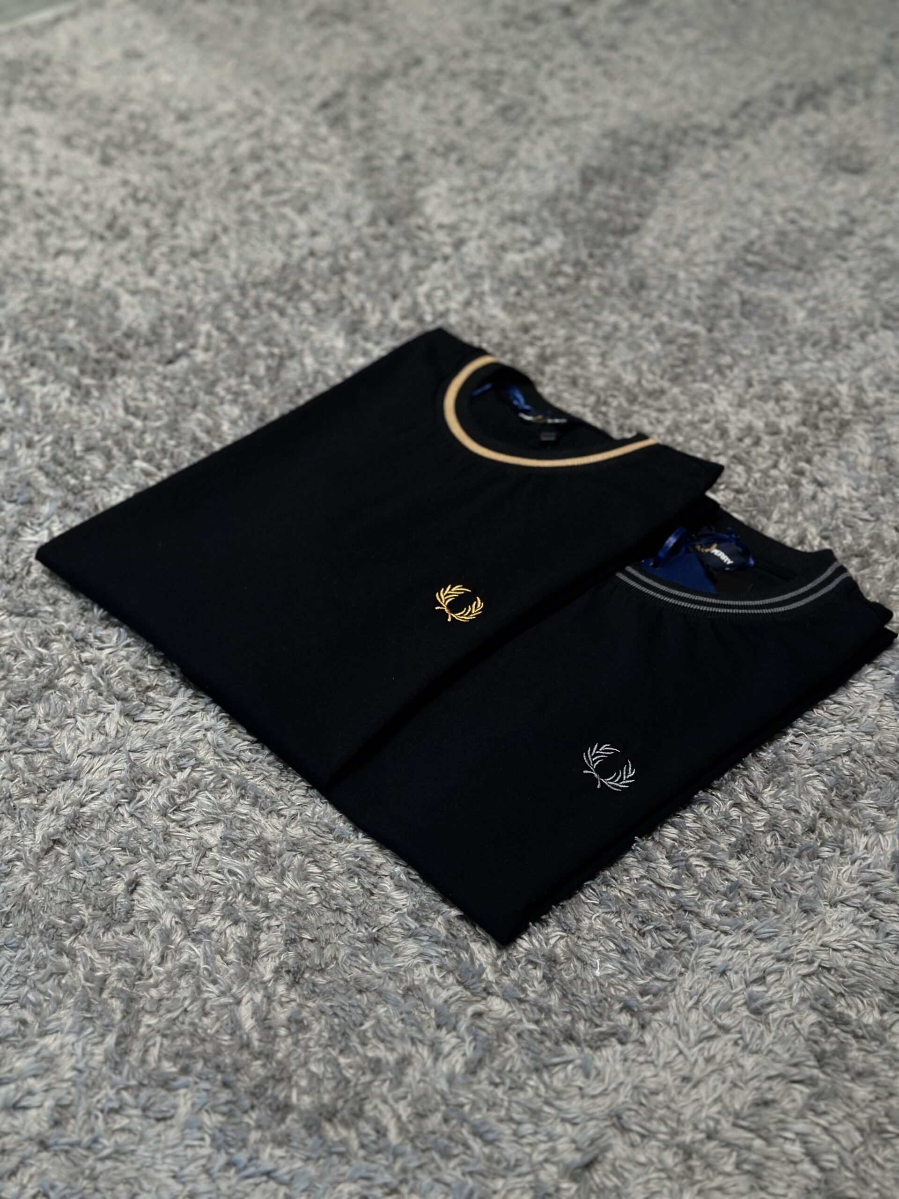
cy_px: 600
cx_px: 450
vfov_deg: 39.7
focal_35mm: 48
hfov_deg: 30.3
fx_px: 1662
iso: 125
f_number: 1.78
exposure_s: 1/120
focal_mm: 6.86
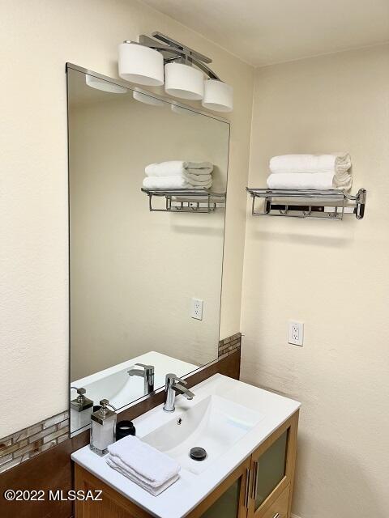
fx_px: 390
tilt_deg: -8.0
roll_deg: -1.3
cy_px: 259
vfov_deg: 67.3
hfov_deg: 53.1
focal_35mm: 26
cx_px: 194
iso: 40
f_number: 1.6
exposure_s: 1/122
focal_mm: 5.1
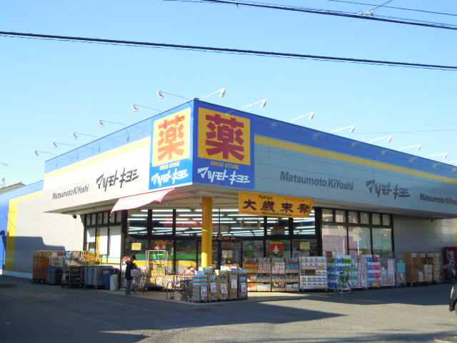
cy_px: 172
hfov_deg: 51.4
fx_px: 475
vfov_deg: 39.7
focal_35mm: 36
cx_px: 228
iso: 100
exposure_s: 1/500
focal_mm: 6.4
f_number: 3
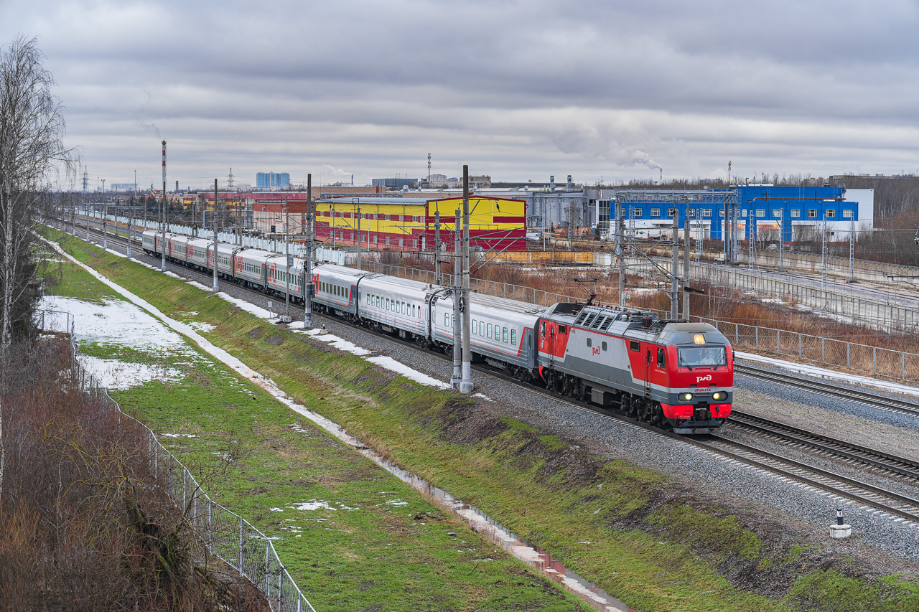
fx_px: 1914
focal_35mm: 75
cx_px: 460
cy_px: 306
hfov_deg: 27.0
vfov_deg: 18.2
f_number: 5
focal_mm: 75
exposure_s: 1/400
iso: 640
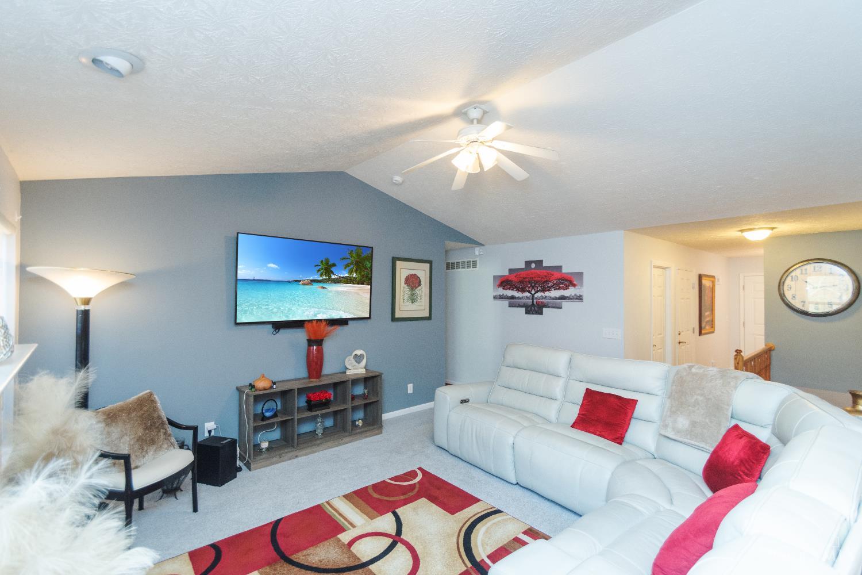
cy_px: 288
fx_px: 359
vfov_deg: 77.3
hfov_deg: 100.4
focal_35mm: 15
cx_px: 431
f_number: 4
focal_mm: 10
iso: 720
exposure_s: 1/60
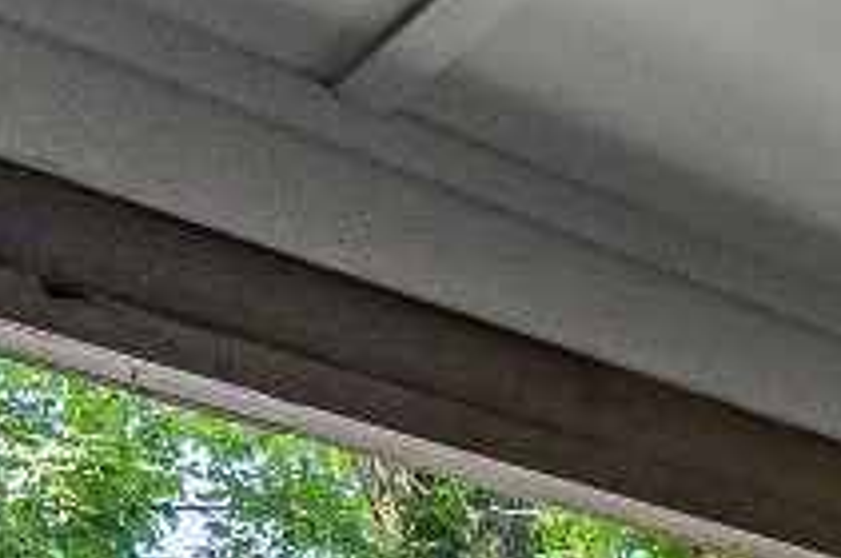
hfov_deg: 17.9
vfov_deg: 12.5
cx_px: 1646
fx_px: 1913
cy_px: 1391
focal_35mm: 82
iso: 500
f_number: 7.1
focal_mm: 10
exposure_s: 1/160
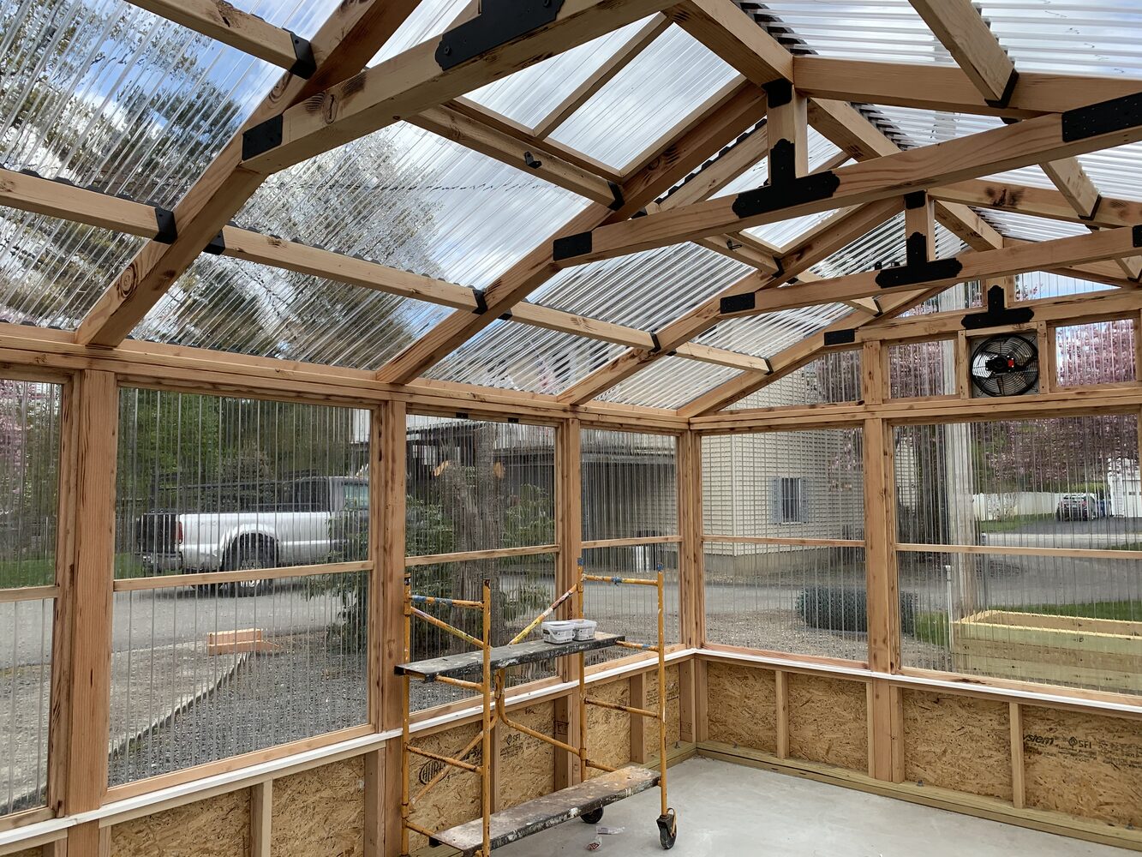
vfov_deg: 53.1
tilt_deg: +2.4
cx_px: 571
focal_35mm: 26
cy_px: 428
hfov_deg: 67.3
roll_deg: +1.0
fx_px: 858
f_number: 1.8
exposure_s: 1/483
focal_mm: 4.25
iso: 25
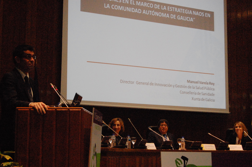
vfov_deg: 17.4
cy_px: 84
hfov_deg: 26.0
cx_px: 126
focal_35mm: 78
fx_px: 545
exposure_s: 1/160
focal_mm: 52
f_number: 6.3
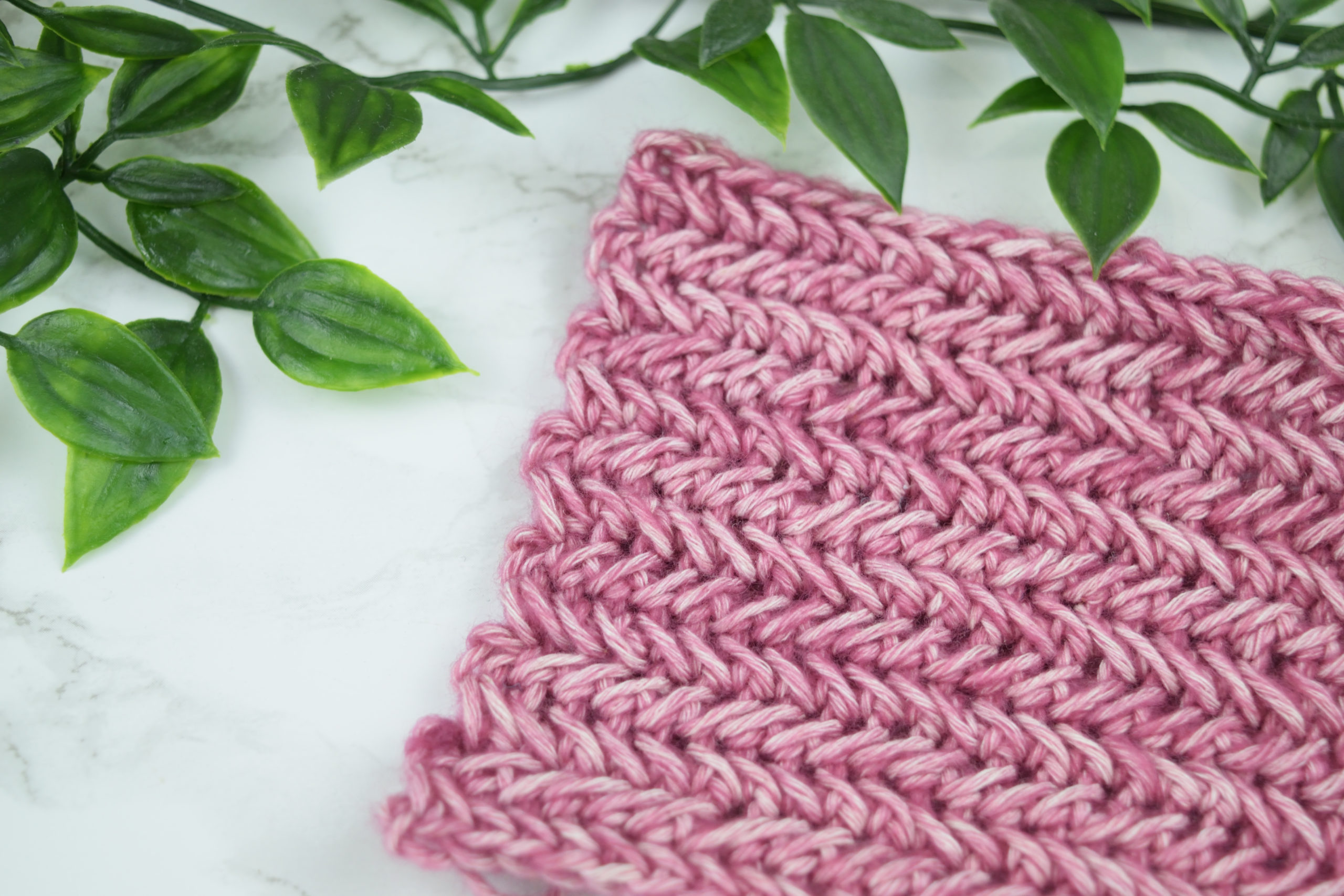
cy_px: 448
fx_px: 2240
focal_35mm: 60
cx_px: 672
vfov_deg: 22.6
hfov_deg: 33.4
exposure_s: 1/80
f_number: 5.6
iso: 400
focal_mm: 40
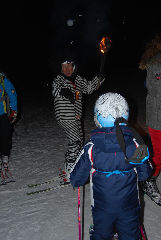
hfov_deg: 37.0
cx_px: 80
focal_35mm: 36
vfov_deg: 53.1
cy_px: 120
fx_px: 241
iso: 200
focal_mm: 24
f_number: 4
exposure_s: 1/60
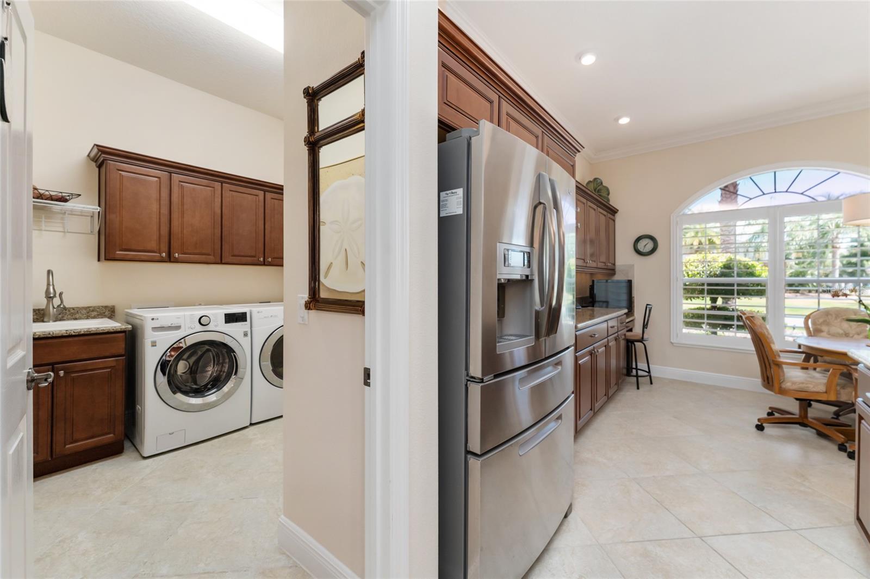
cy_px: 290
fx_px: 338
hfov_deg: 104.3
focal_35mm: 14
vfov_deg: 81.2
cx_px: 435
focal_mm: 14
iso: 400
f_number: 7.1
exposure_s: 1/13
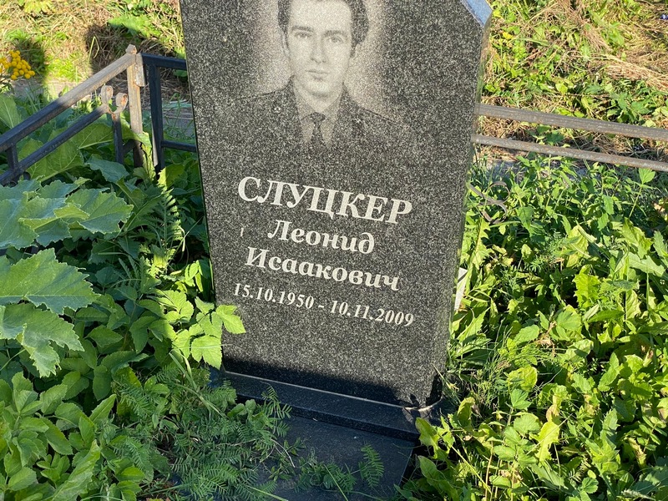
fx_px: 1003
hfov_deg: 36.8
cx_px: 334
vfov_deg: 28.0
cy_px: 250
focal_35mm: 52
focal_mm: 6
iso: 20
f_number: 2
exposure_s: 1/480
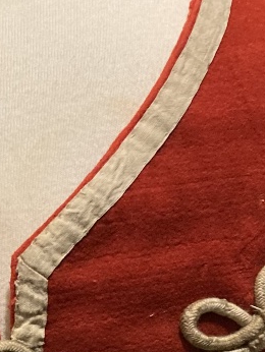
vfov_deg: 19.0
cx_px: 11
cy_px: 437
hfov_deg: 15.0
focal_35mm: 97
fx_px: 989
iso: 400
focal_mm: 3.99
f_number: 1.8
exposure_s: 1/25
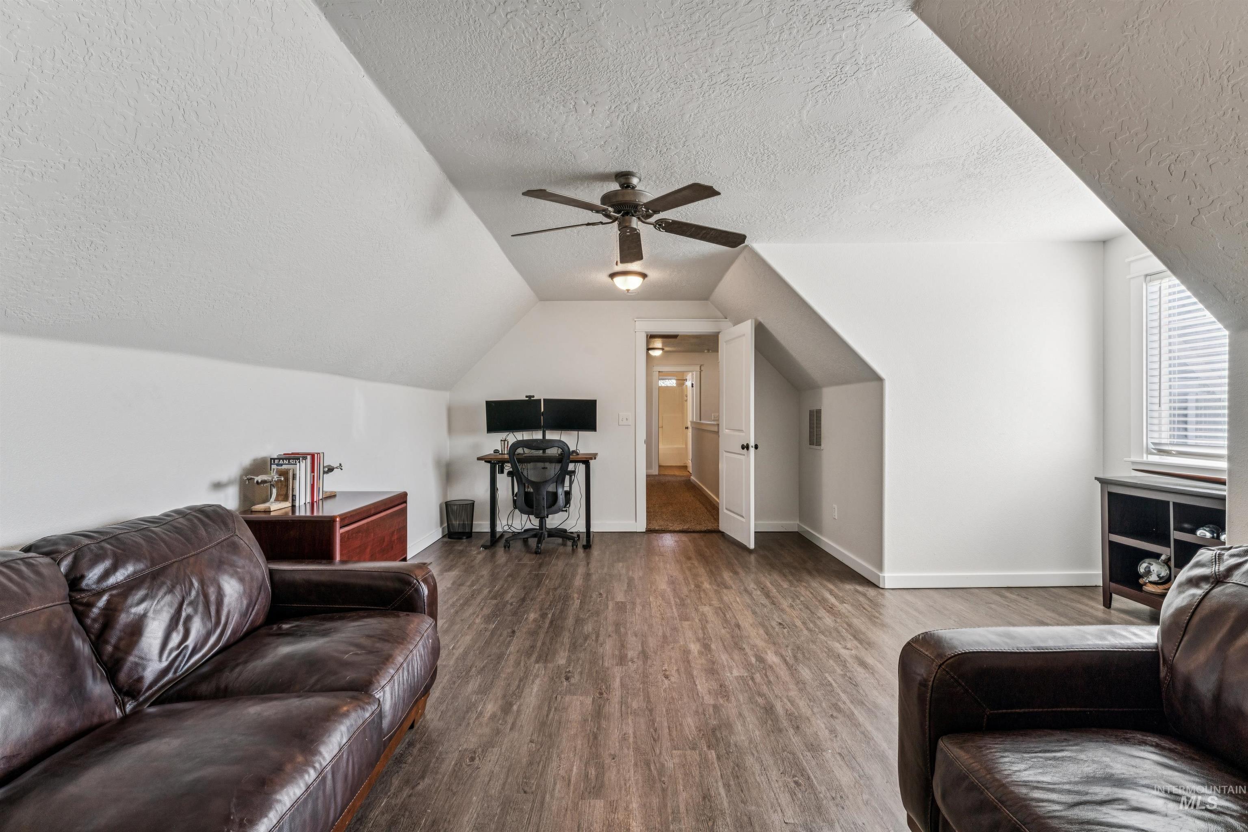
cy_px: 416
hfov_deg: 97.8
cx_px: 624
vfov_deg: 74.8
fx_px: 544
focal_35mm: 16
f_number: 13
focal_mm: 15.7
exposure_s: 1/13
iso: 400
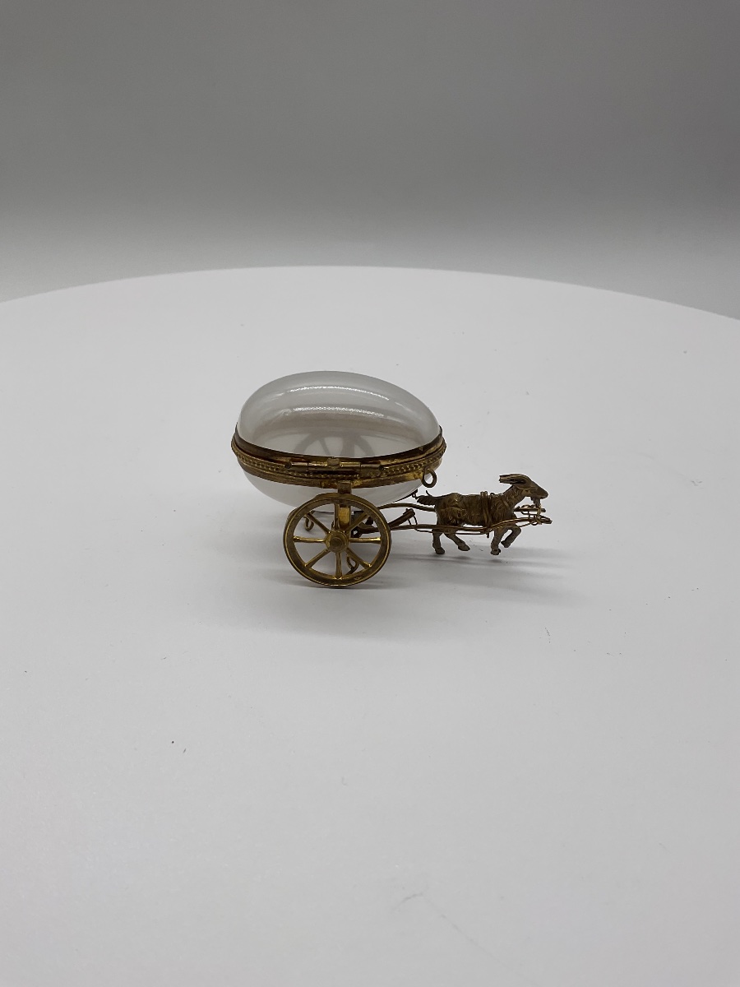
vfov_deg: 61.7
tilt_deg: -31.8
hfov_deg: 48.2
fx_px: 827
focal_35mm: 29
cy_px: 494
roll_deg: -1.9
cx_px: 370
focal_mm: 3
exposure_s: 1/691
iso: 20
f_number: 1.8
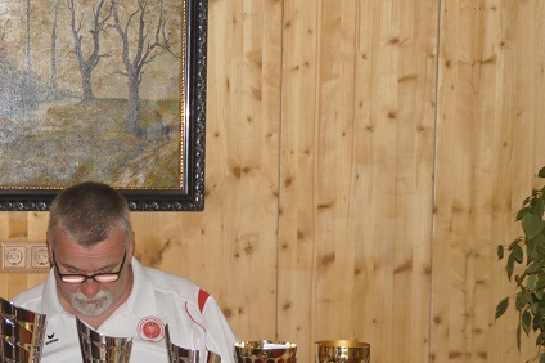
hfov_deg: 10.4
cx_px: 81
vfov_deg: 6.9
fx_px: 2995
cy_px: 309
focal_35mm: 198
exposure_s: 1/100
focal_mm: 70
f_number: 5
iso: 640
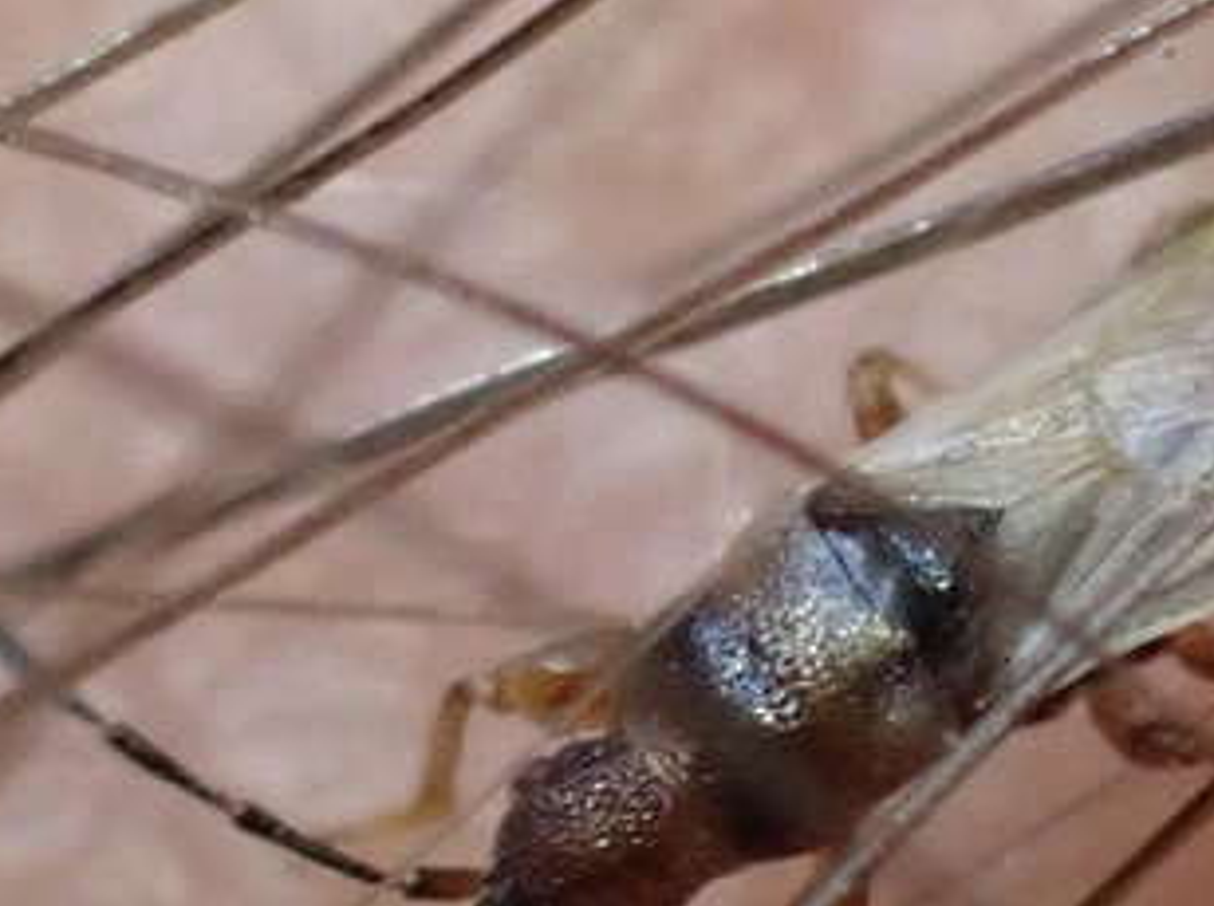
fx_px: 7283
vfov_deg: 7.1
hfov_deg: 9.5
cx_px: 910
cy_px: 750
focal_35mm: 208
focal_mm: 18
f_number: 4.9
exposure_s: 1/250
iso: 500
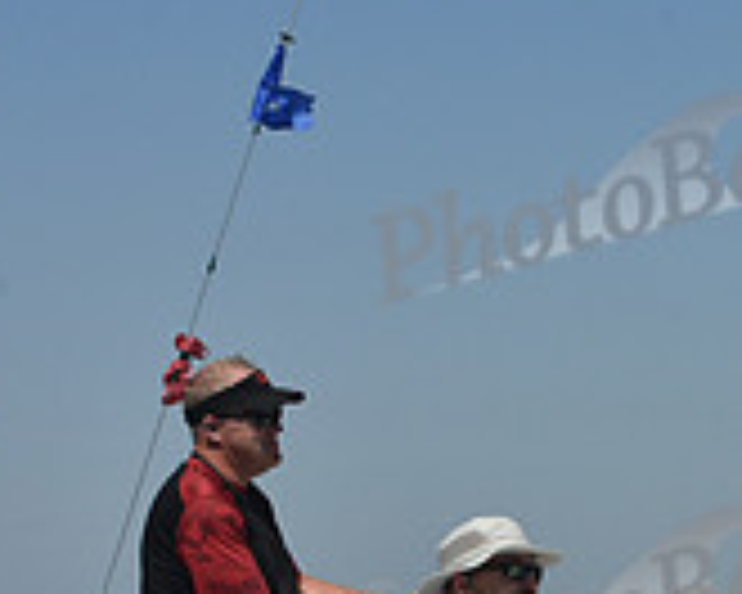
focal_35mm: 231
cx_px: 1241
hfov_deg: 8.1
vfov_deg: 6.6
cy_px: 772
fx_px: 5073
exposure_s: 1/1250
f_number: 10
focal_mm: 70
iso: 250
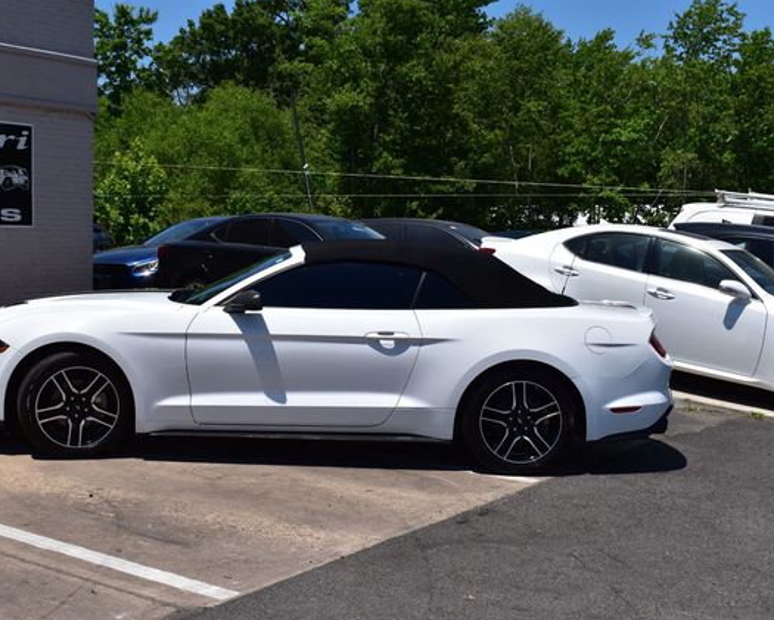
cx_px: 346
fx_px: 1100
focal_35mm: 48
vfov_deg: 31.5
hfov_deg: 38.7
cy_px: 307
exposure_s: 1/500
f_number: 11
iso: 200
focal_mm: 28
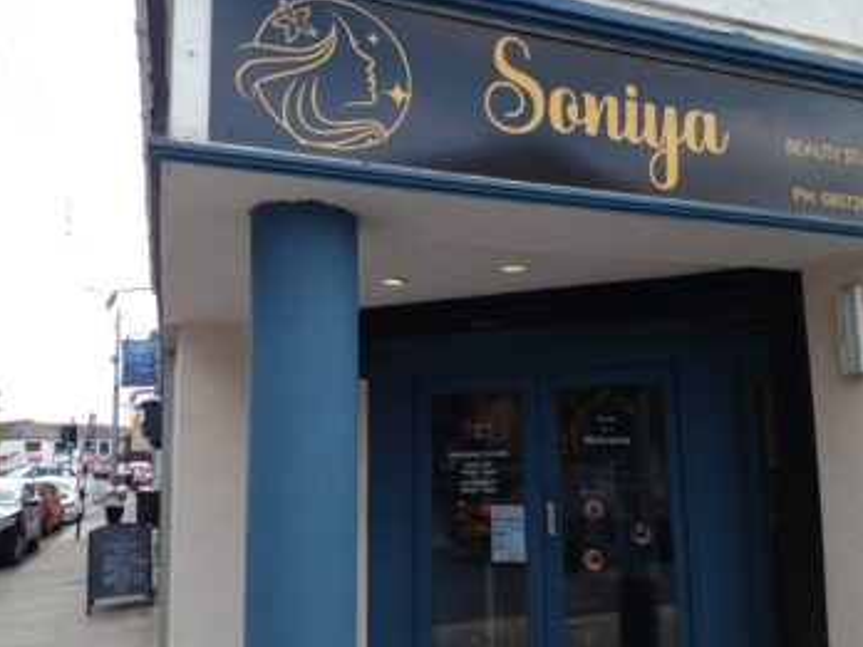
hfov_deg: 58.1
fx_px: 773
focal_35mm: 31
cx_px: 491
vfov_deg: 45.4
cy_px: 350
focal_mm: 3.6
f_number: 1.9
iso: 40
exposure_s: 1/451
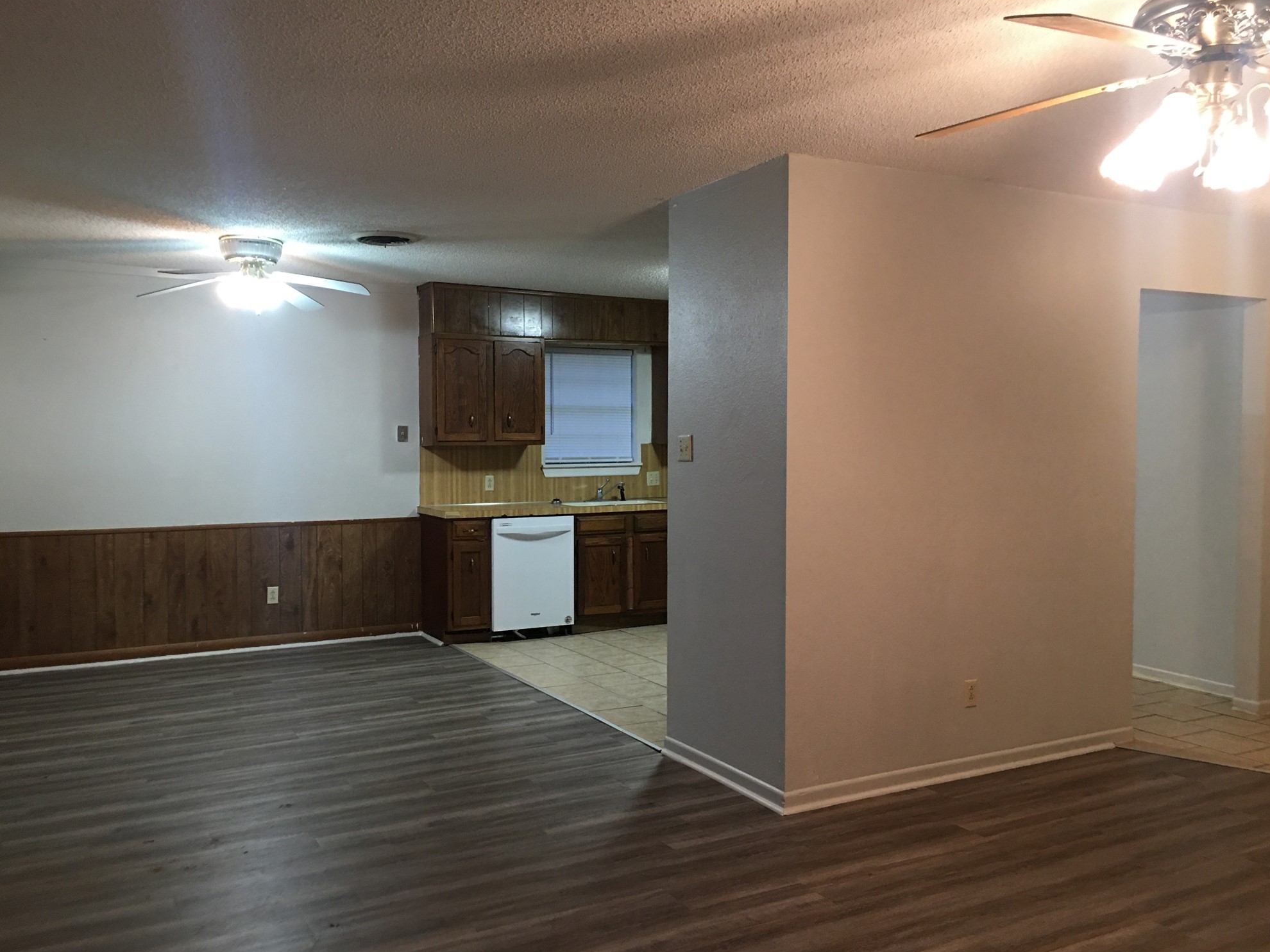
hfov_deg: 60.0
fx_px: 1101
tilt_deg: -2.3
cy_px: 488
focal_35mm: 30
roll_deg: -0.6
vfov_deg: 46.8
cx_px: 647
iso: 80
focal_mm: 4.15
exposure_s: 1/15
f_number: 2.2
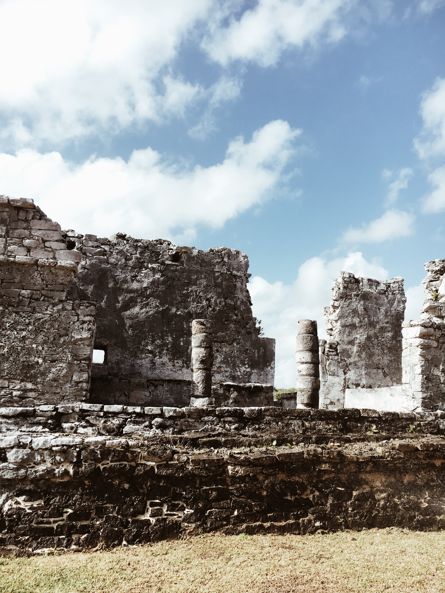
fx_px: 497
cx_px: 222
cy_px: 296
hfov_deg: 48.2
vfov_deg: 61.7
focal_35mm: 29
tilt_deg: +12.7
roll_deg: +1.9
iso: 25
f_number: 2.2
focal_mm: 4.15
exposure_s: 1/1131
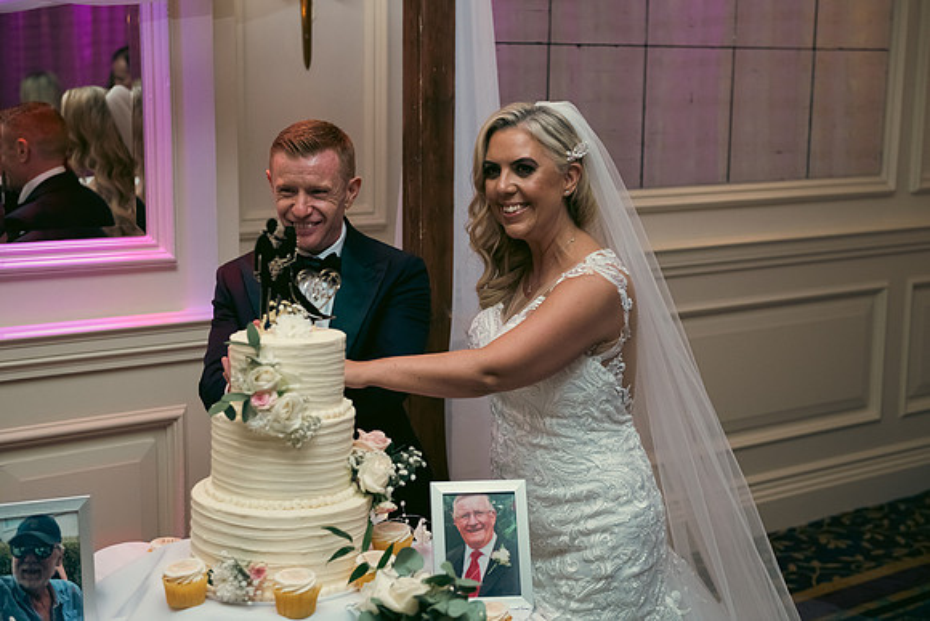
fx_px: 1421
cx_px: 465
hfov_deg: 36.2
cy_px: 310
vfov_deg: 24.6
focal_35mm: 55
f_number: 3.5
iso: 800
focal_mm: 55
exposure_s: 1/160
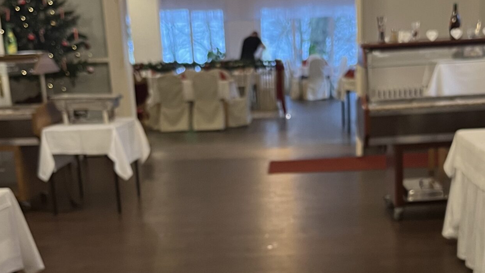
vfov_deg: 20.2
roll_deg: +2.9
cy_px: 265
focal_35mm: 58
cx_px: 287
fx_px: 746
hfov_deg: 35.9
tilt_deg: -16.5
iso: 160
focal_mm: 5.1
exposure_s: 1/50
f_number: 1.6
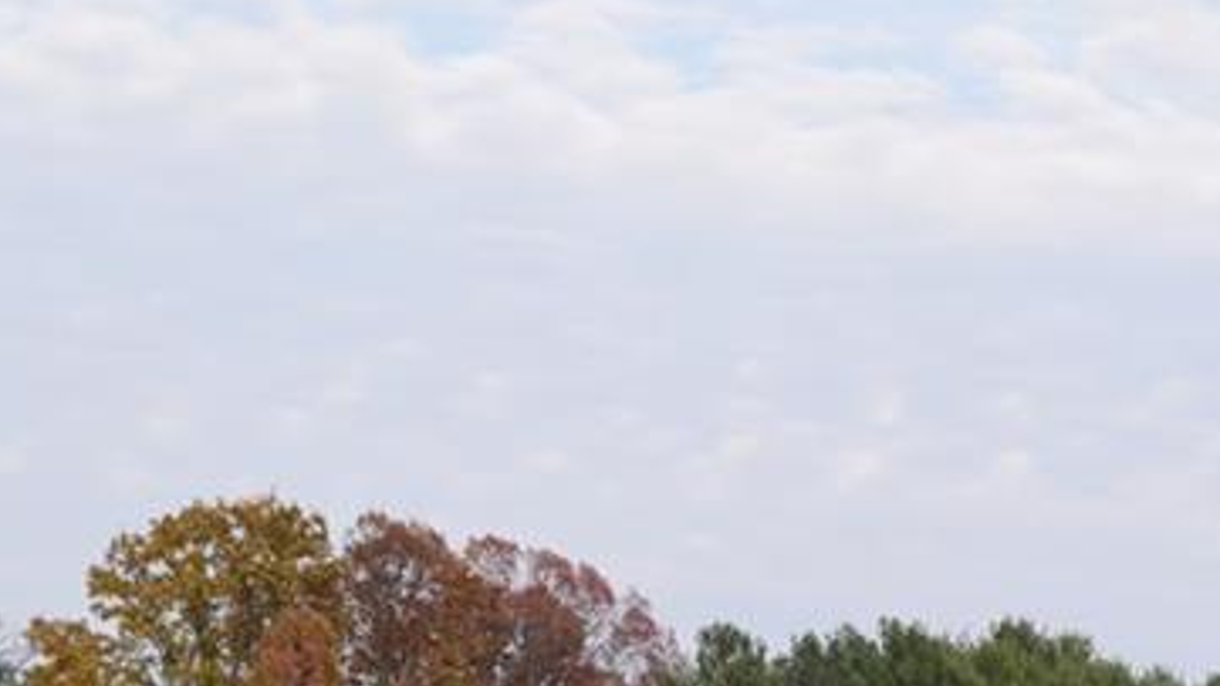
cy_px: 1031
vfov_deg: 6.7
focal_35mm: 178
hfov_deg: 11.9
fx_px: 5758
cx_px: 1433
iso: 400
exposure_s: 1/400
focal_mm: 40
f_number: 11
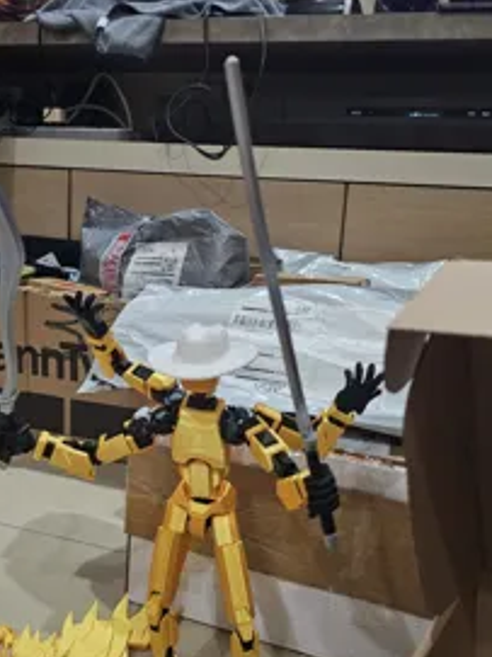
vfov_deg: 53.9
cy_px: 301
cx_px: 206
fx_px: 645
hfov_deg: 41.6
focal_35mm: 34
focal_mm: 6.3
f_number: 1.7
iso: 640
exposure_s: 1/25
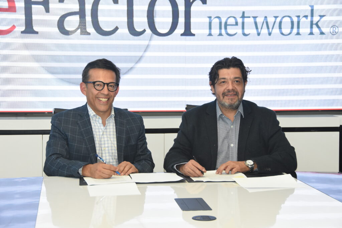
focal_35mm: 82
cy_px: 114
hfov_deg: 24.6
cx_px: 171
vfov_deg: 16.6
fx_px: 784
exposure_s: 1/180
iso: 1600
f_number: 5.6
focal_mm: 55
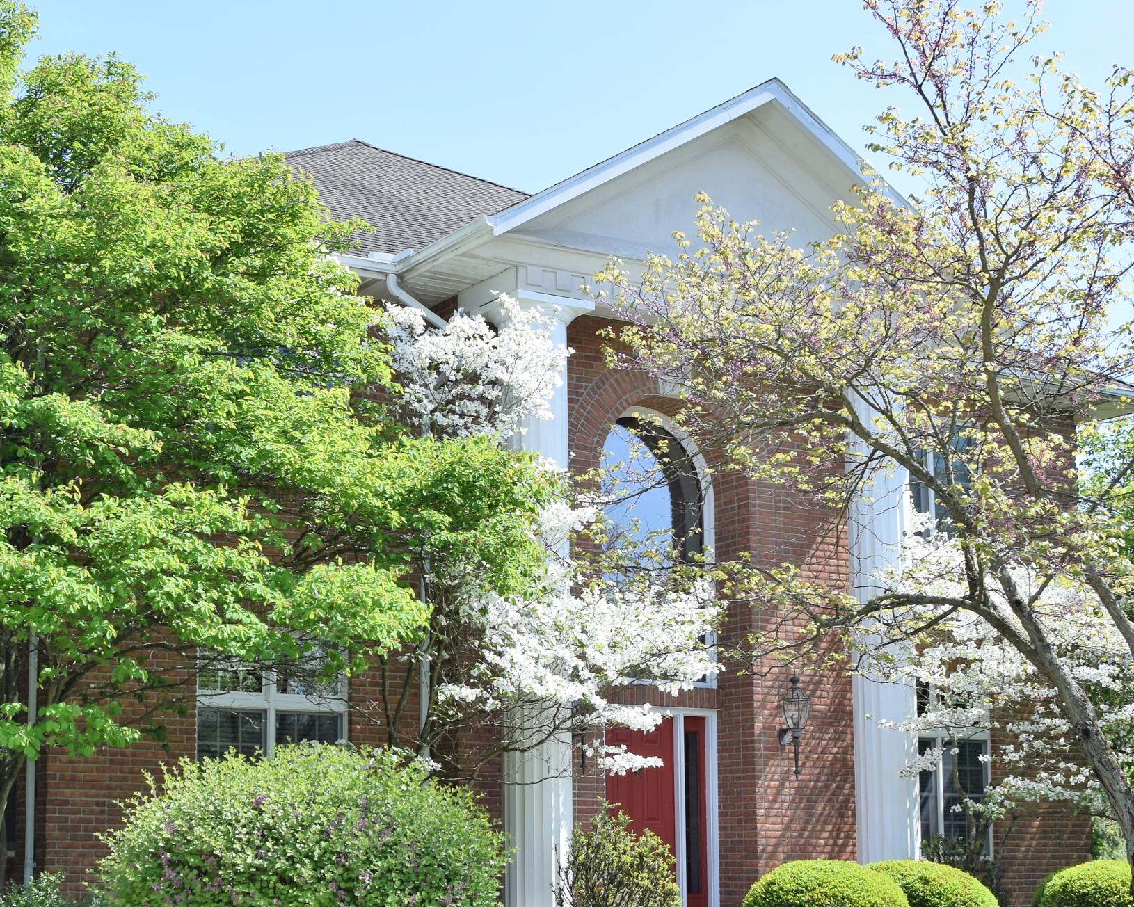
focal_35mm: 57
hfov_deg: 32.6
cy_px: 611
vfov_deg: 26.5
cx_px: 333
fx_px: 1913
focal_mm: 22
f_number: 7.1
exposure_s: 1/200
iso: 100
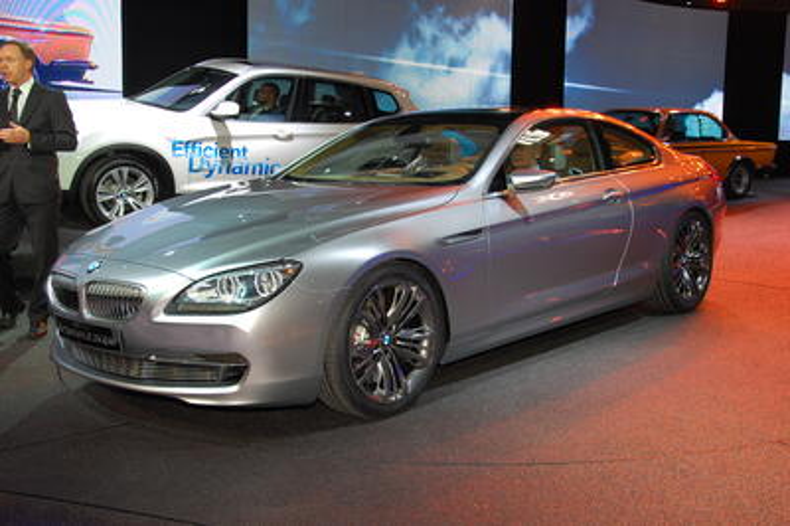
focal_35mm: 42
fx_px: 921
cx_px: 395
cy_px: 263
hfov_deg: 46.4
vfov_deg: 31.8
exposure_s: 1/60
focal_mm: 28
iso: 200
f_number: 4.2
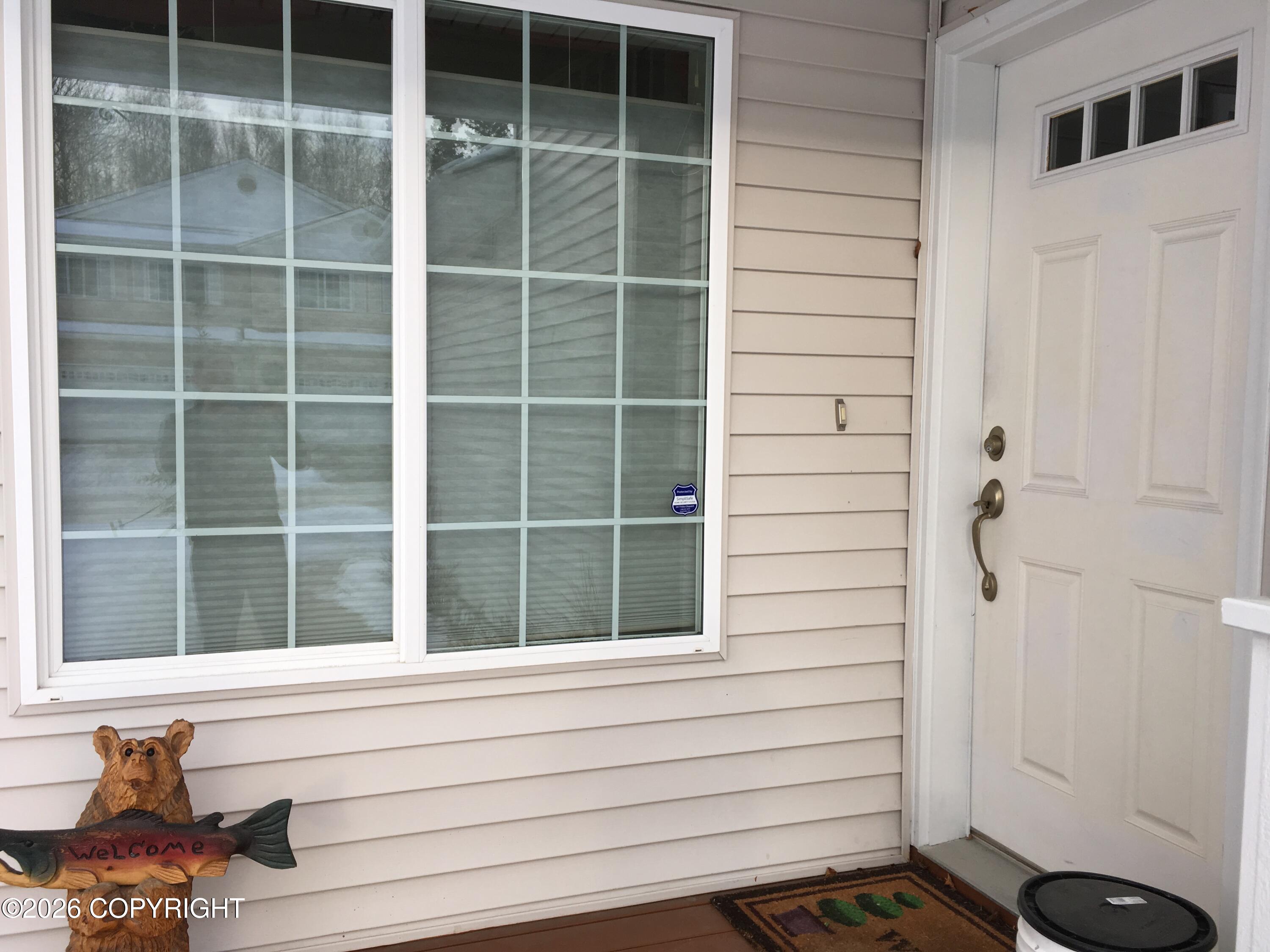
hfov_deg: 61.7
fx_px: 1064
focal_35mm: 29
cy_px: 476
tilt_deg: -3.3
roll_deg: +0.7
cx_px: 635
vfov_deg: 48.2
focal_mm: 4.15
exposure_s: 1/190
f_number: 2.2
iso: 25
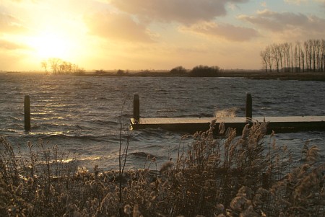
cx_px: 162
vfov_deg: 22.7
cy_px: 108
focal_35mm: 60
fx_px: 542
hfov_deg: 33.4
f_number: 3.5
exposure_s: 1/4000
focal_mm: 40
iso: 400
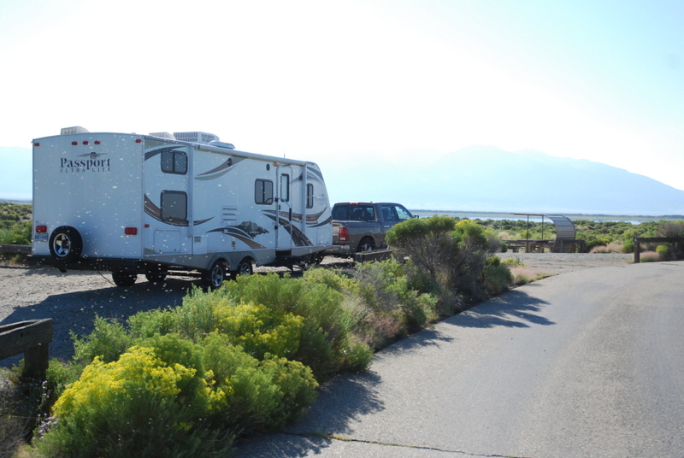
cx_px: 342
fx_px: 828
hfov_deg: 44.9
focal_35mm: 44
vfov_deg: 30.9
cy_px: 229
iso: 800
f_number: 4.5
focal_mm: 29
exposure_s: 1/4000
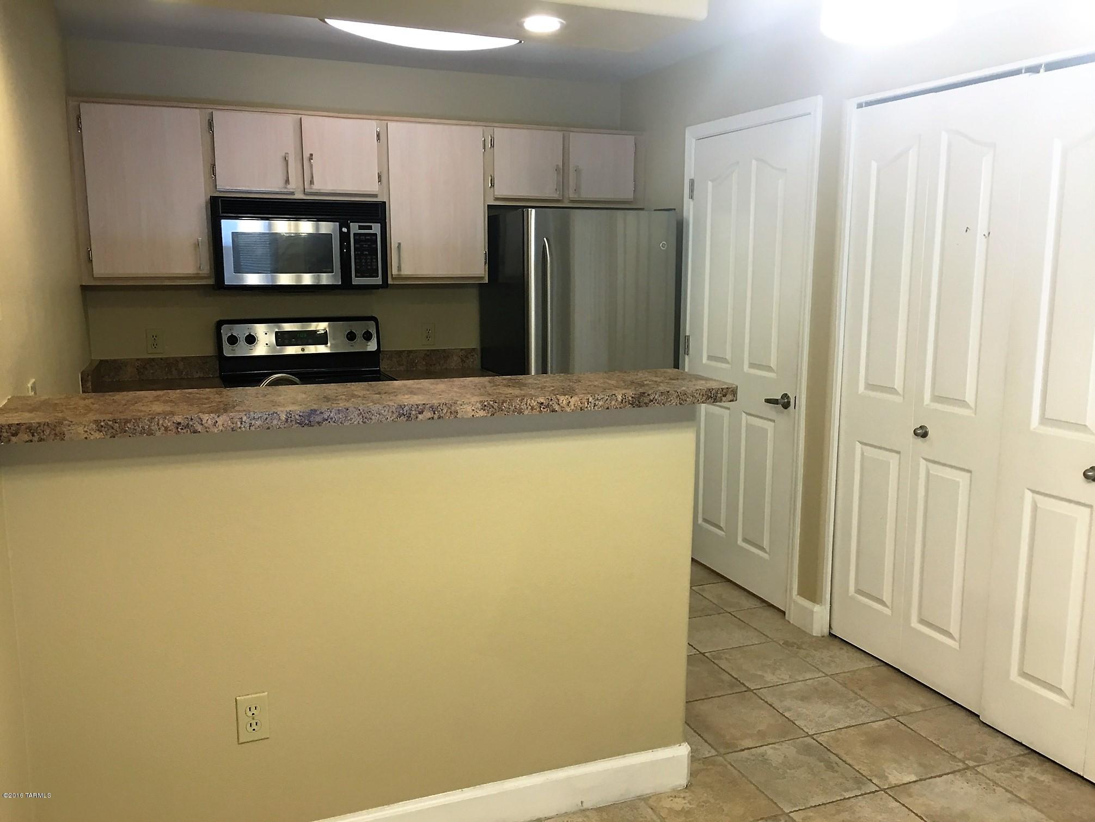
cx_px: 548
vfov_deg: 48.2
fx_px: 918
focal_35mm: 29
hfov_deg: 61.7
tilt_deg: -9.7
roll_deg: +0.6
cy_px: 411
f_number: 2.2
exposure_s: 1/30
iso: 80
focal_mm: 4.15
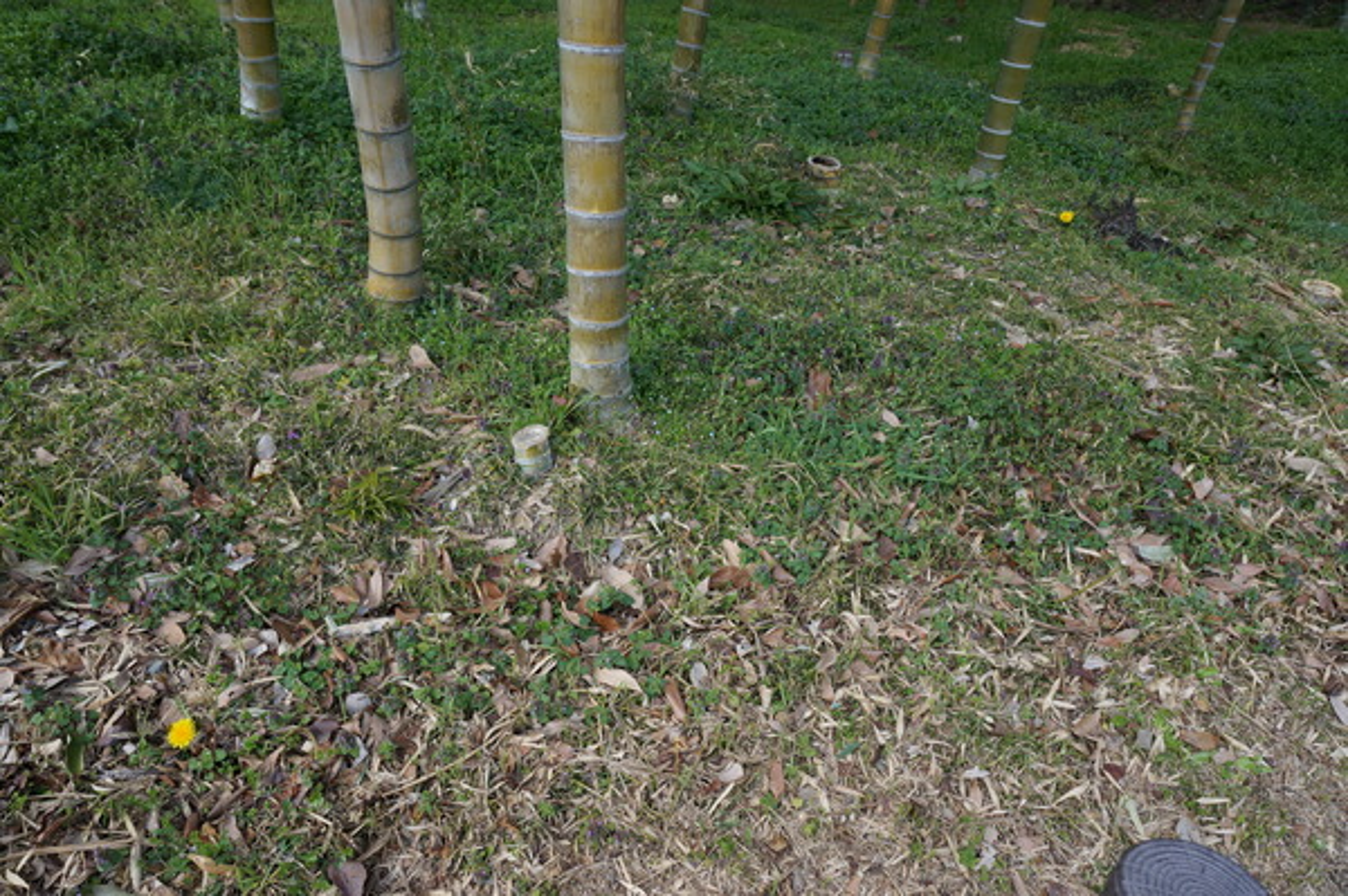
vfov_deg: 53.1
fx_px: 898
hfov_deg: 73.8
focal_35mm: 24
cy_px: 448
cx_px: 674
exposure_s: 1/100
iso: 100
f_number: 6.3
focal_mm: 16
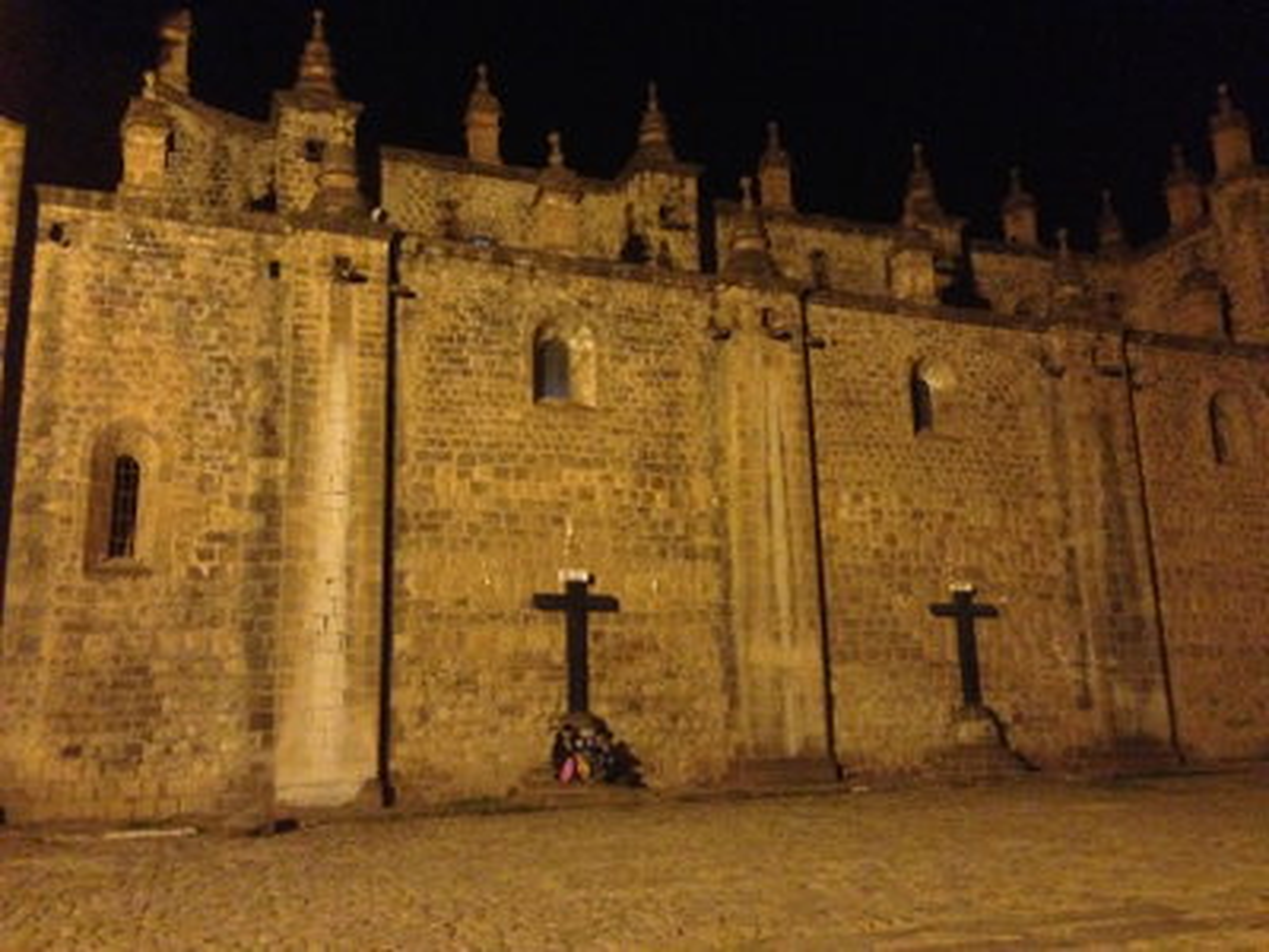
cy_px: 476
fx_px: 1210
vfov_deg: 42.9
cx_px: 634
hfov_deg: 55.4
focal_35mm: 33
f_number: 2.4
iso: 800
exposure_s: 1/15
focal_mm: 4.12
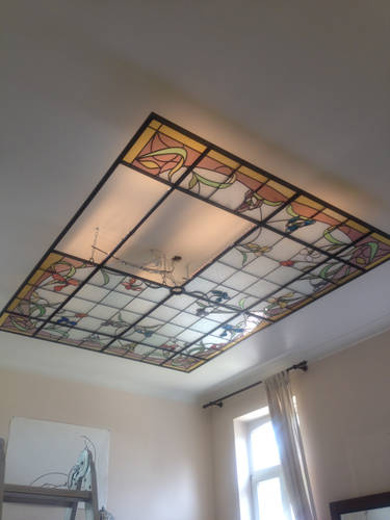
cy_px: 260
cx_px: 195
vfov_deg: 52.6
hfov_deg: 40.7
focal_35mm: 35
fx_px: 526
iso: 64
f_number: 2.4
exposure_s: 1/40
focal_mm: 4.28
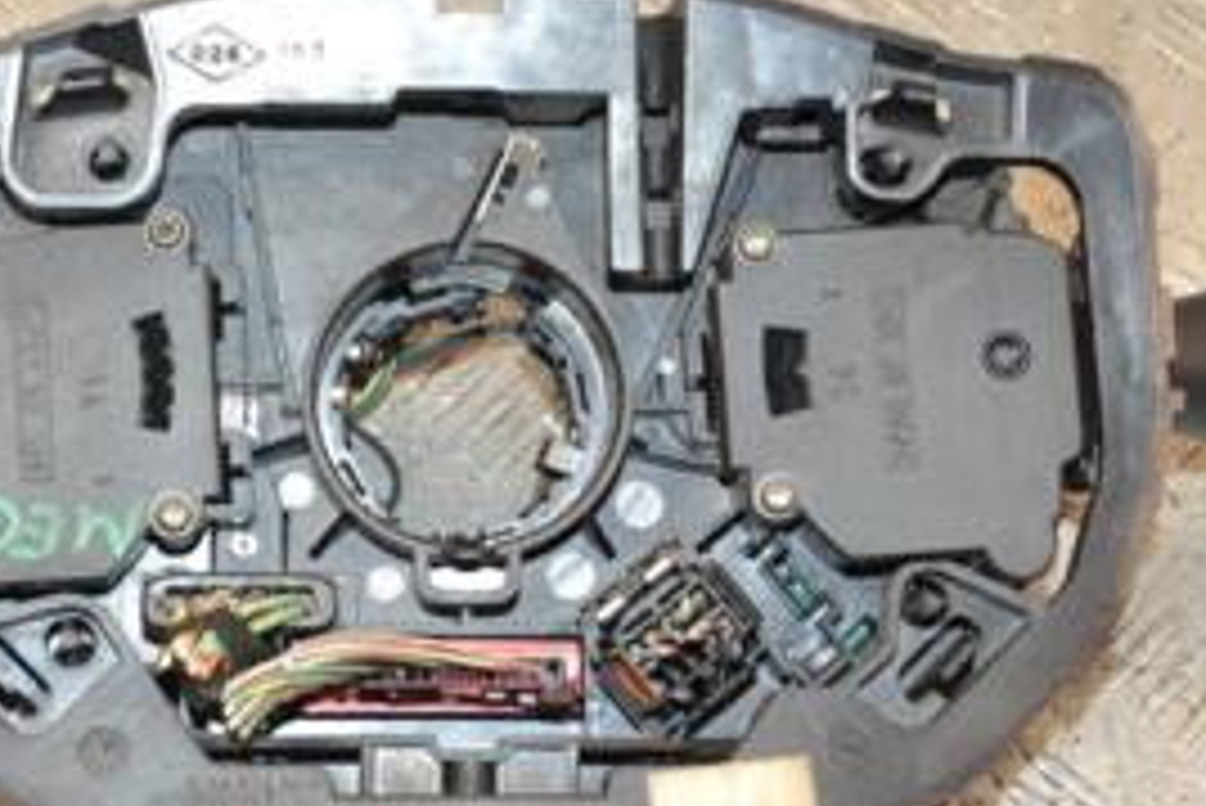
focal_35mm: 114
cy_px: 446
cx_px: 378
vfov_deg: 12.0
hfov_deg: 17.9
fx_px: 3821
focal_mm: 34
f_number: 5.6
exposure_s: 1/200
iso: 800
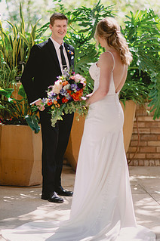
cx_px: 70
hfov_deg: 11.4
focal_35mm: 120
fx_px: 802
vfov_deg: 17.1
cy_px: 119
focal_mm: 85
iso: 160
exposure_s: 1/1250
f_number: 1.6
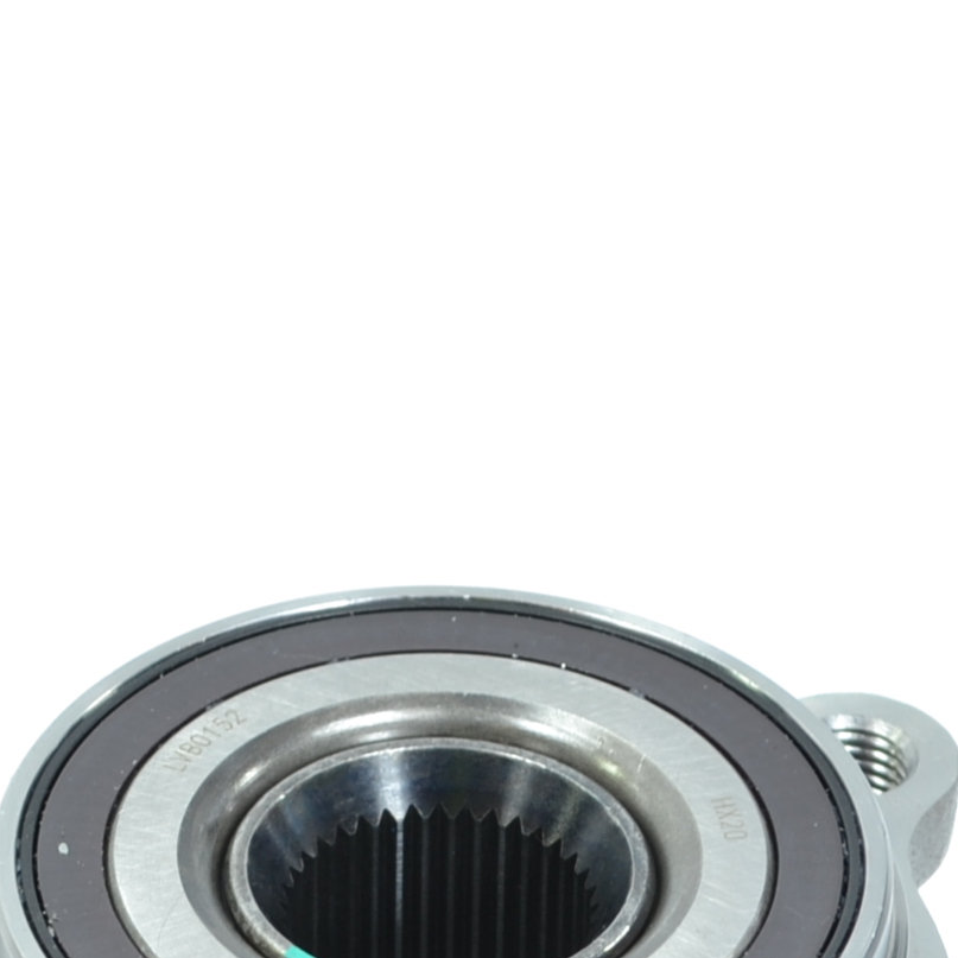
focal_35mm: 251
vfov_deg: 6.9
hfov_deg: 7.0
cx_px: 170
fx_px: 7859
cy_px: 1212
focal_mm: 46
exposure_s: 1/25
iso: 100
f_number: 7.1
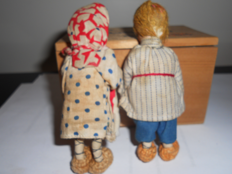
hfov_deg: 56.8
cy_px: 87
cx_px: 116
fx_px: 214
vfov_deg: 44.2
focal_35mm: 32
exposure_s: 1/25
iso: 80
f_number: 8.8
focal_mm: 5.8
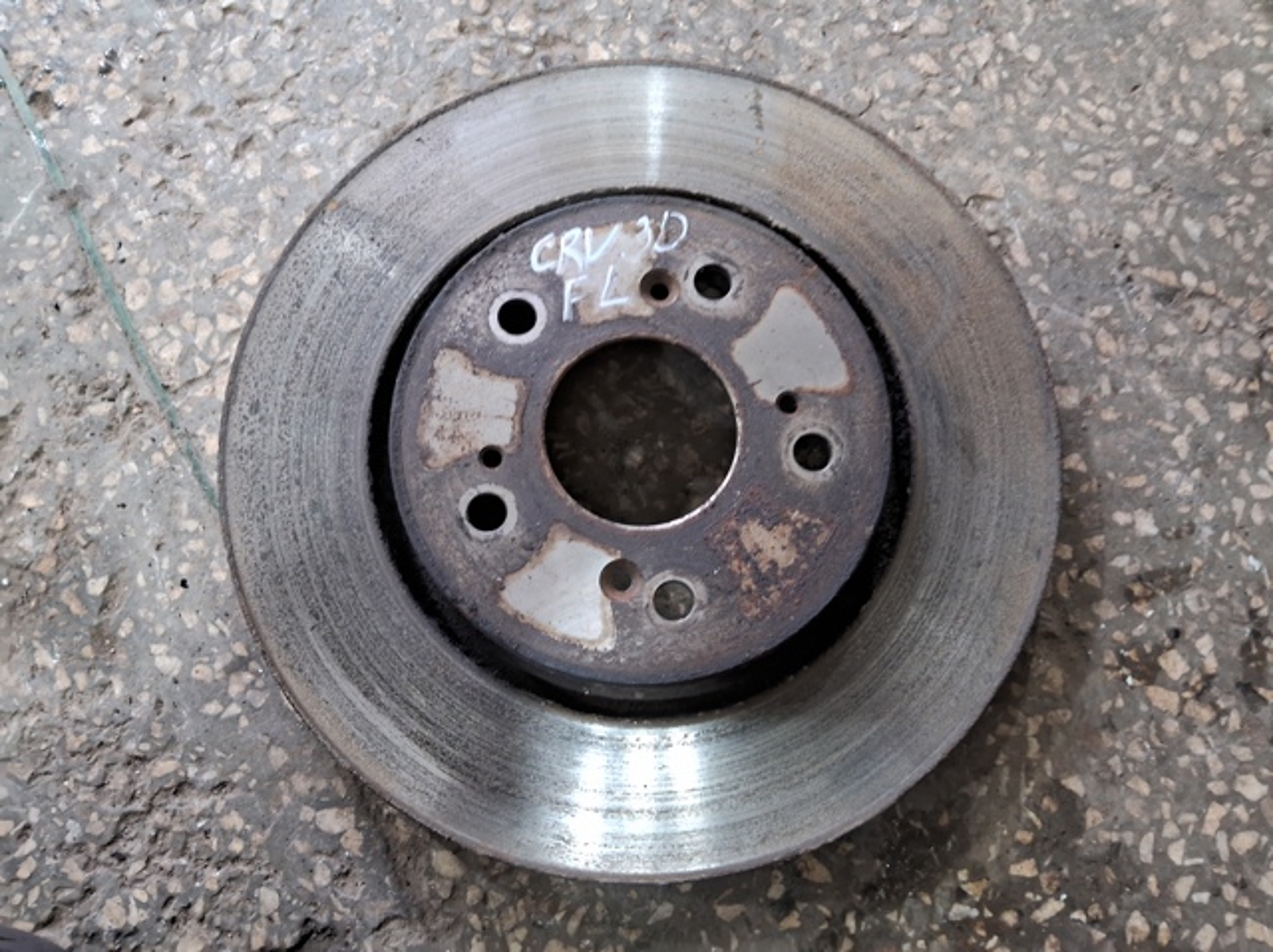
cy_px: 476
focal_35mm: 26
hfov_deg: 67.3
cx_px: 636
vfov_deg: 53.0
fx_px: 955
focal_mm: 3.98
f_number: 1.8
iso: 500
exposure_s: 1/25
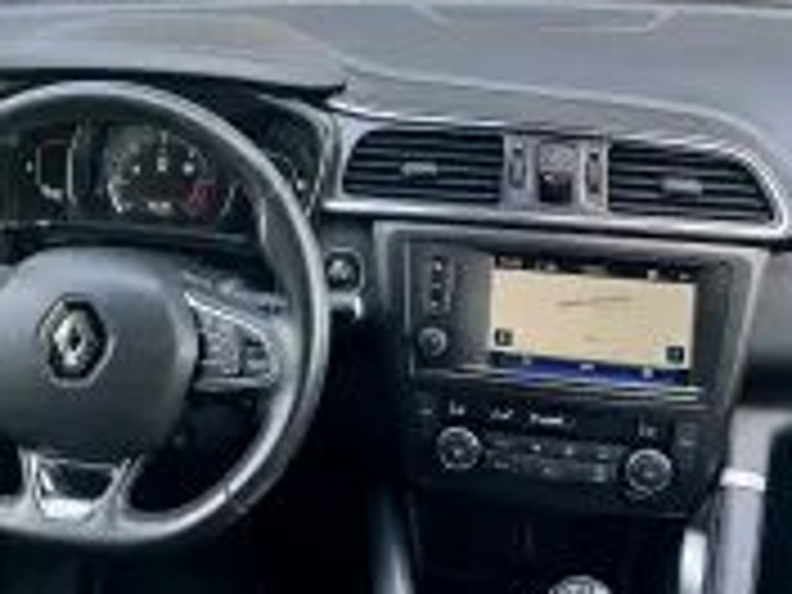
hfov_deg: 37.1
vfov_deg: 29.5
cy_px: 216
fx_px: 1121
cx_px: 126
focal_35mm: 49
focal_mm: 6.86
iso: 64
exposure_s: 1/165
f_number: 1.78
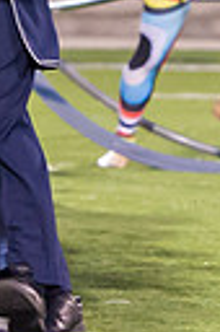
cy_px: -177
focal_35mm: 1156
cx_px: -39
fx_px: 10625
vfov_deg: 1.8
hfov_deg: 1.2
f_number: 5
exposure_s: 1/320
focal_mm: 160
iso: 5000
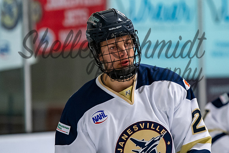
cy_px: 61
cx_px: 153
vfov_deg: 3.1
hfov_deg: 4.7
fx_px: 2781
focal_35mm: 437
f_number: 3.2
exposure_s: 1/800
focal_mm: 190
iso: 2000
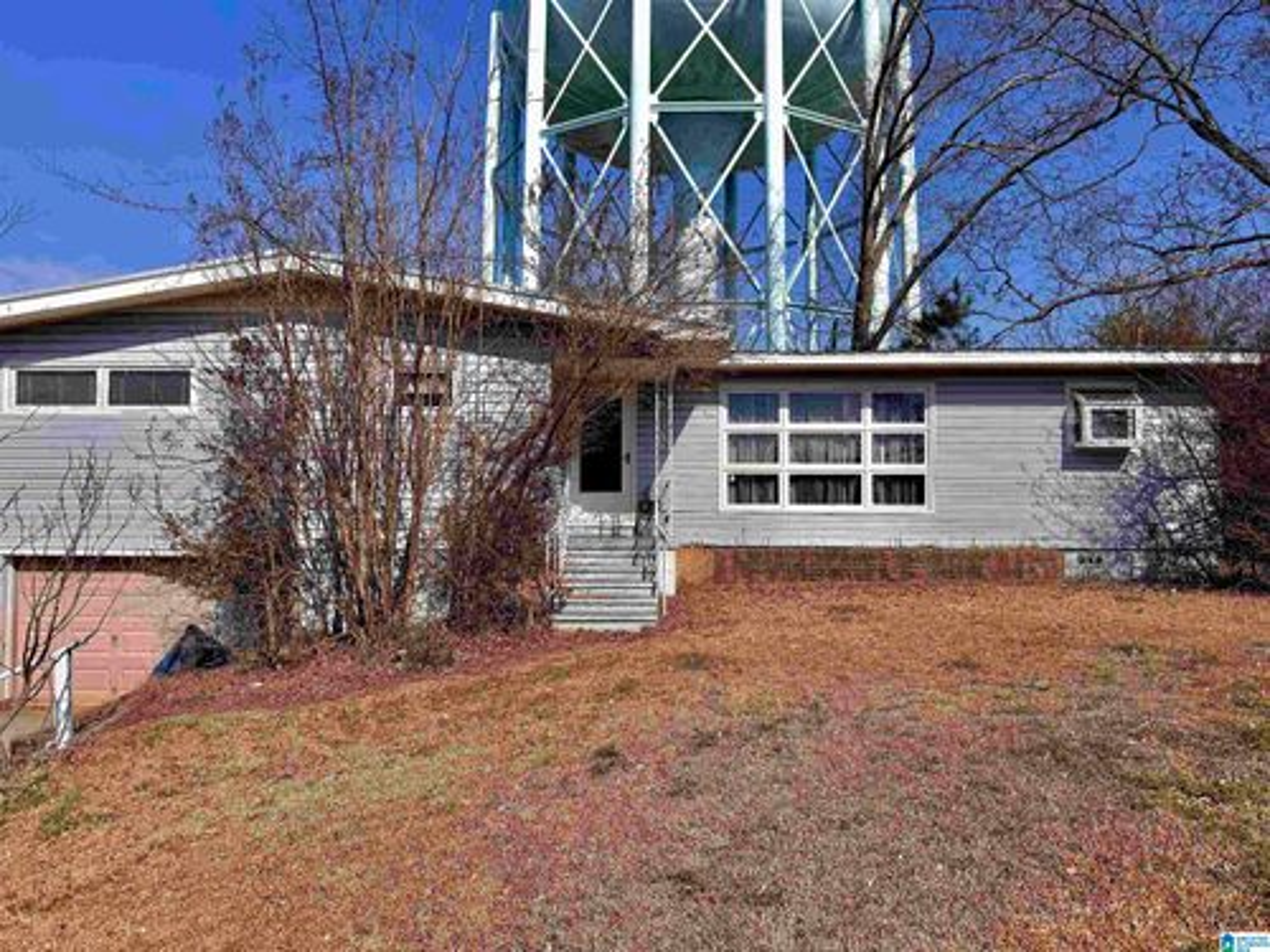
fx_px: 881
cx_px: 635
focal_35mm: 24
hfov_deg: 71.6
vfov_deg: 56.8
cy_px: 476
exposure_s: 1/8130
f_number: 1.78
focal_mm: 6.76
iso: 80
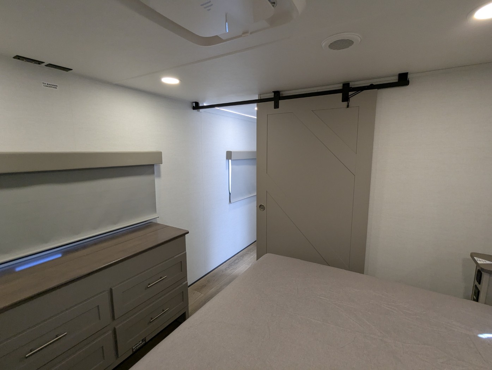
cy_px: 185
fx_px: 228
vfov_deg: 78.2
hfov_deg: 94.4
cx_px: 246
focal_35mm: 16
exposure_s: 1/139
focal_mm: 2.35
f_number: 2.2
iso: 222
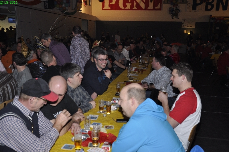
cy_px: 76
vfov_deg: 34.1
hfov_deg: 49.6
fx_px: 248
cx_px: 114
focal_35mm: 39
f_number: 5
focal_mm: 26
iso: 400
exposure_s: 1/60
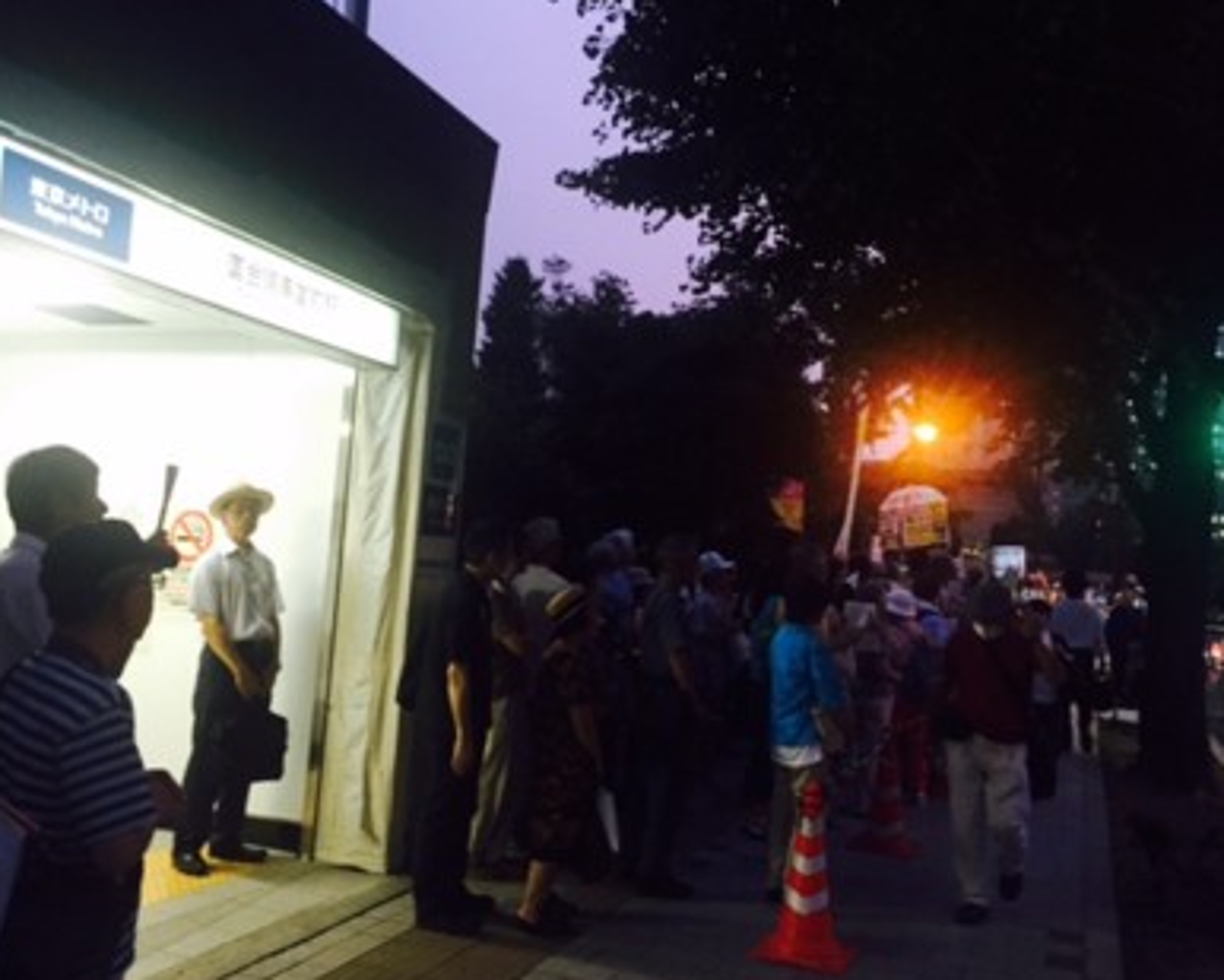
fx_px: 1196
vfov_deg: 44.5
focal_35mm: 33
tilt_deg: +8.8
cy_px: 469
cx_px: 596
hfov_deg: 54.2
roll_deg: -6.7
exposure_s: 1/30
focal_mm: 4.15
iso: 160
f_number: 2.2
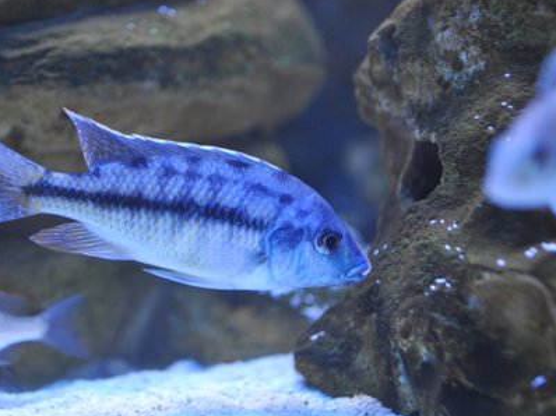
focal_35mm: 58
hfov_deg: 33.1
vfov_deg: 25.2
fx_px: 931
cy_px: 219
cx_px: 222
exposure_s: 1/250
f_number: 3.2
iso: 1600
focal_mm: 50
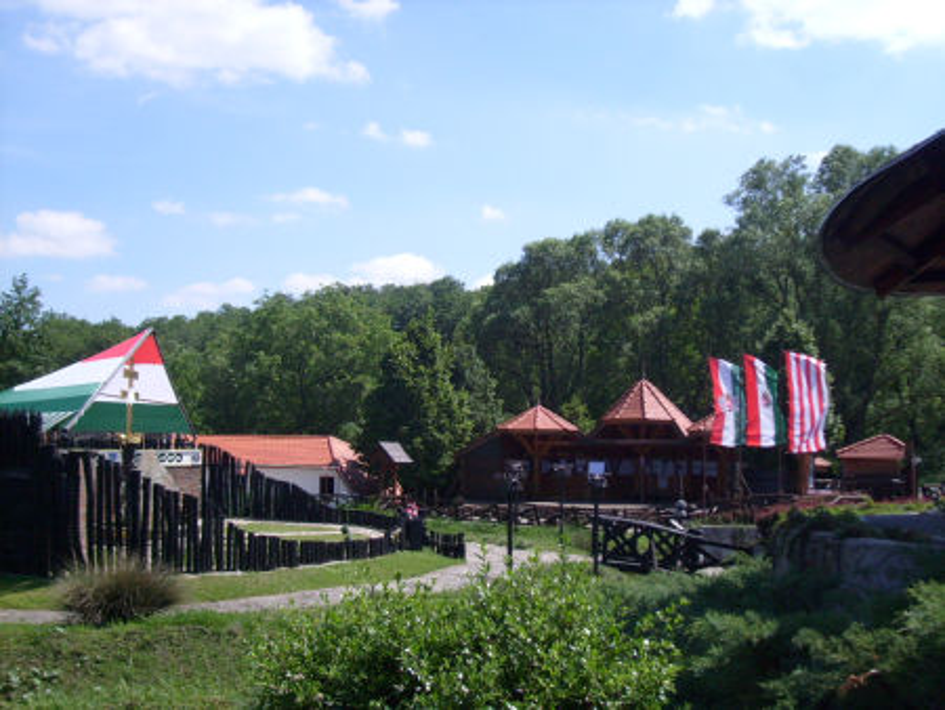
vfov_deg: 33.6
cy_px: 355
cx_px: 472
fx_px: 1175
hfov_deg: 43.8
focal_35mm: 43
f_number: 7.7
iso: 80
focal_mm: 7.2
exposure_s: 1/250
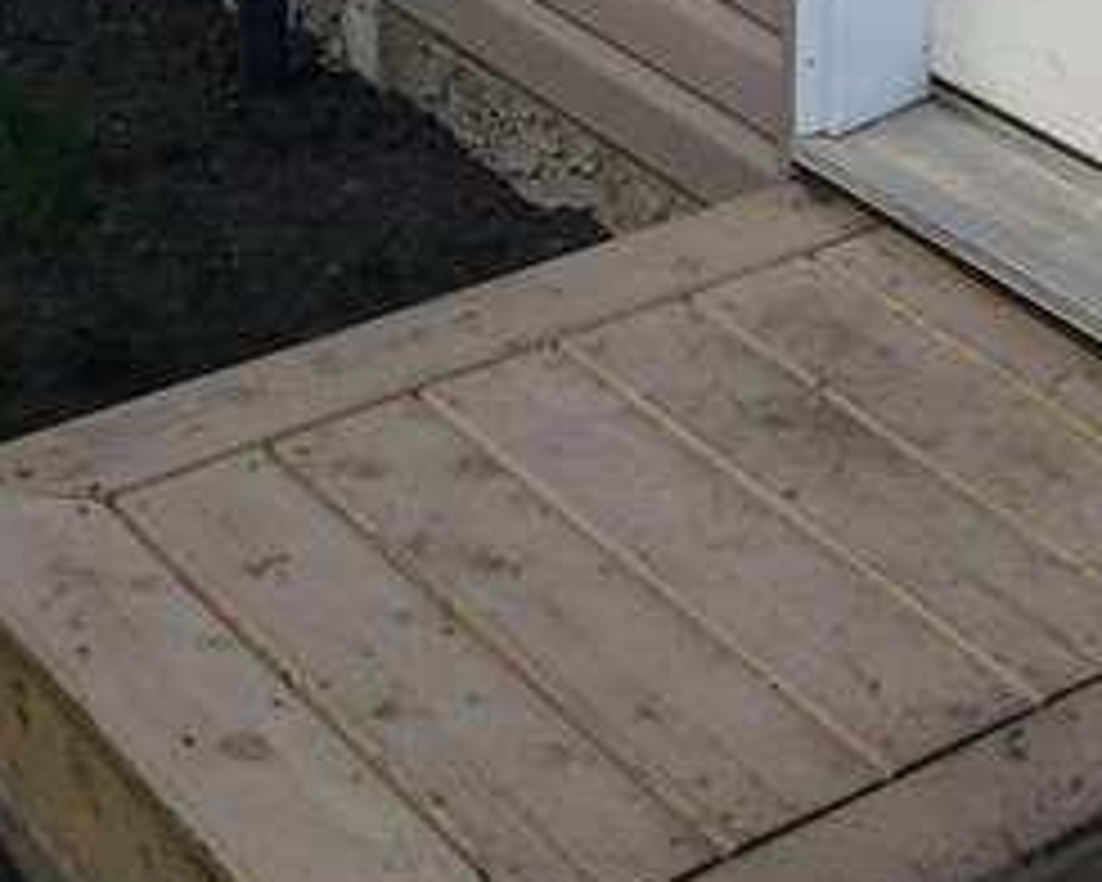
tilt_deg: -10.7
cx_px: 1102
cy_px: -716
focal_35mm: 101
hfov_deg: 18.5
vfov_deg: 13.6
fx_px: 3294
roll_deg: -2.5
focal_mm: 4.12
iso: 50
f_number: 2.4
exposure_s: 1/257
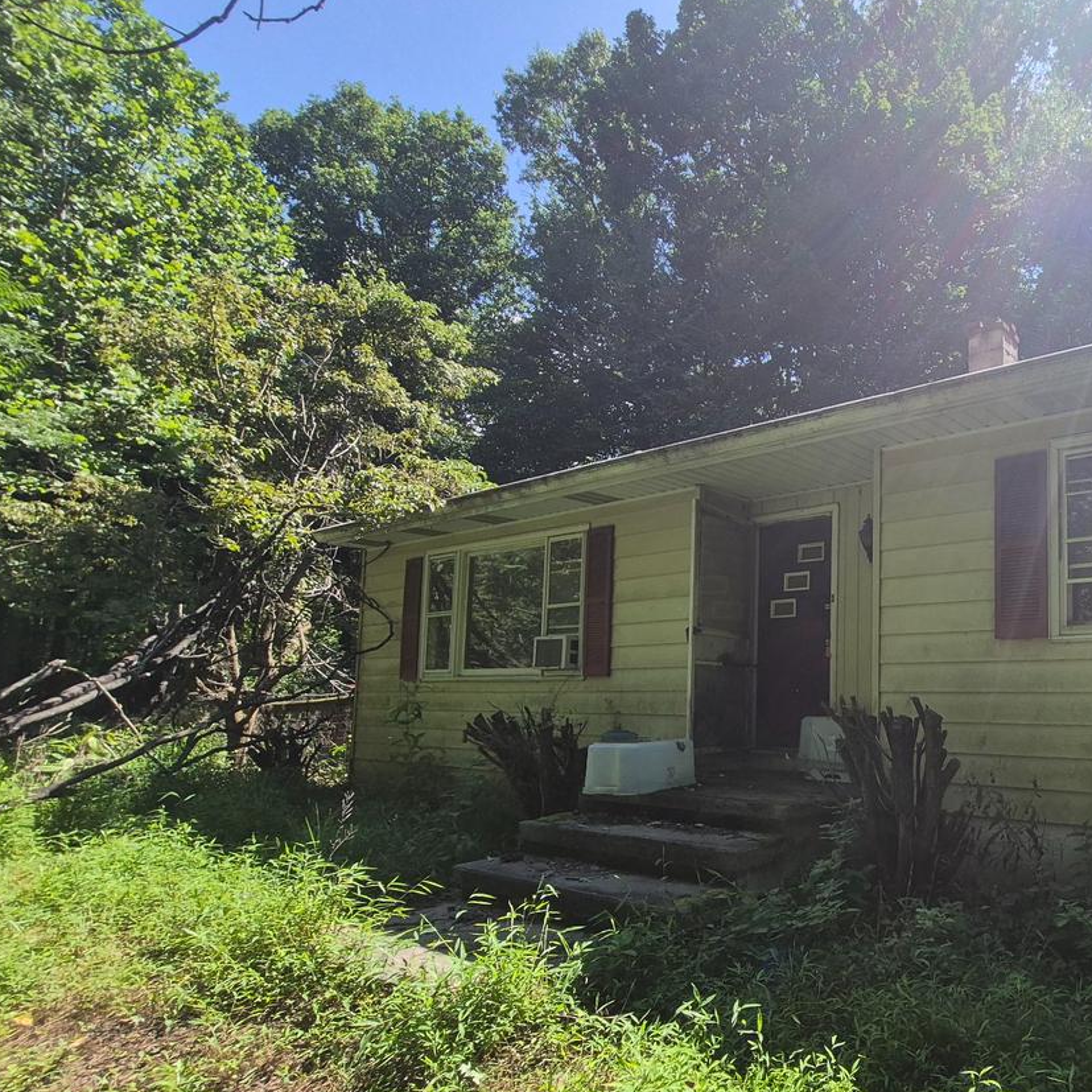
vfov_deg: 74.3
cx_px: 916
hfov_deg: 65.9
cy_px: 634
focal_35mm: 20
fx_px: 714
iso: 40
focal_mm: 1.74
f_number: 2.2
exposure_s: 1/602
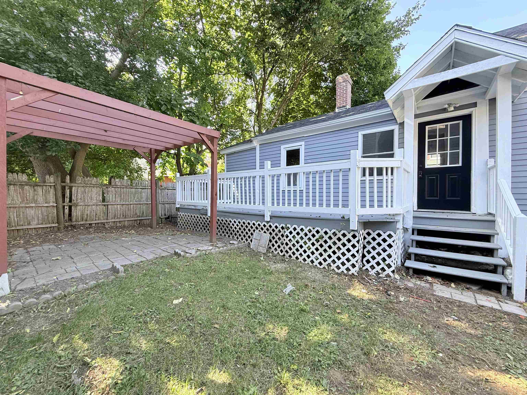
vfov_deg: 85.7
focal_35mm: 14
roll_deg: -0.2
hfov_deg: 102.1
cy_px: 198
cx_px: 264
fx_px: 213
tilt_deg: -0.1
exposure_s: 1/99
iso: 64
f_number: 2.2
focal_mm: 2.22
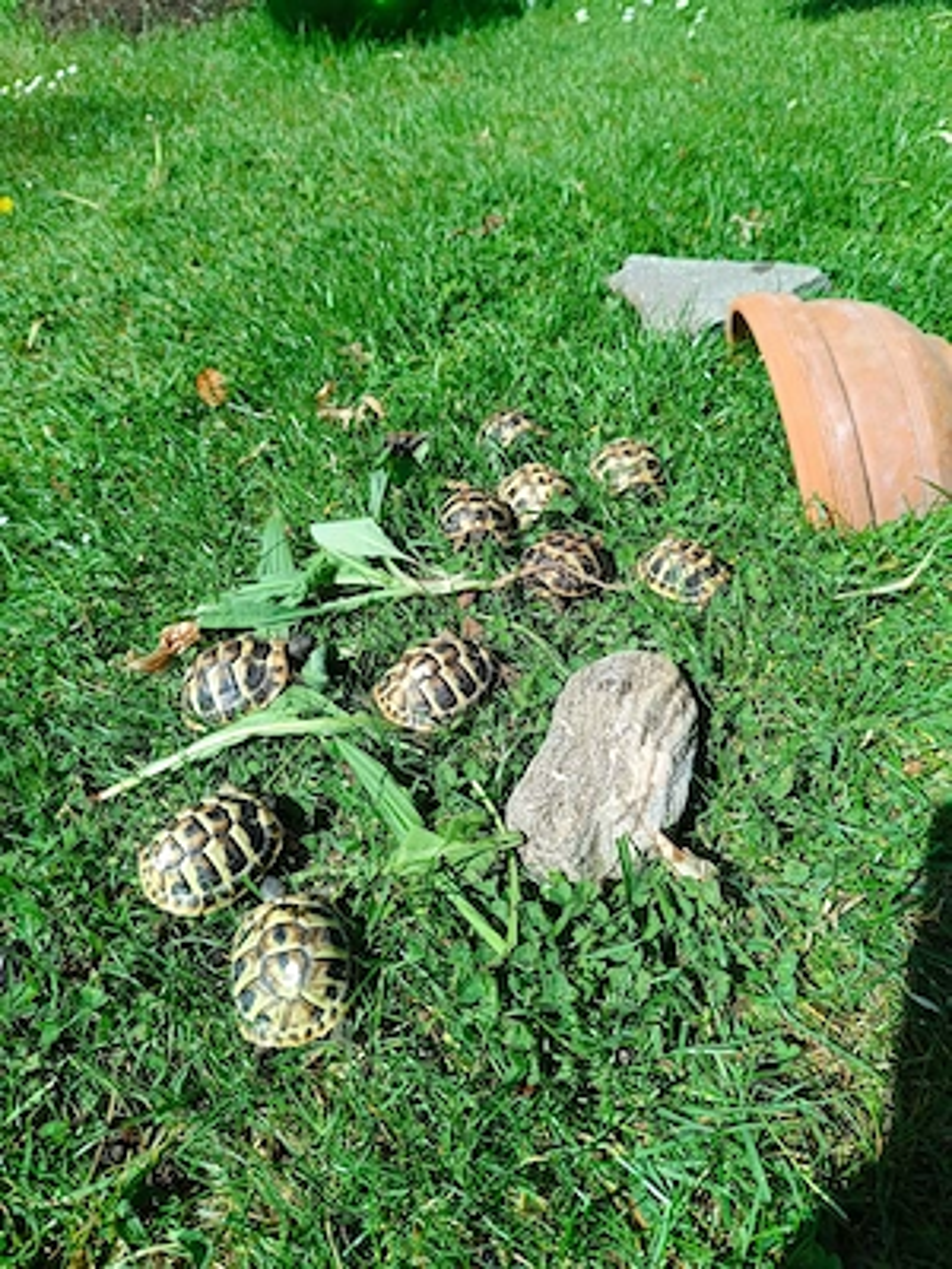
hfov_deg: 56.8
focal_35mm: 24
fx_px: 880
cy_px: 634
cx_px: 476
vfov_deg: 71.6
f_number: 1.88
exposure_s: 1/1012
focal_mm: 5.59
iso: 54
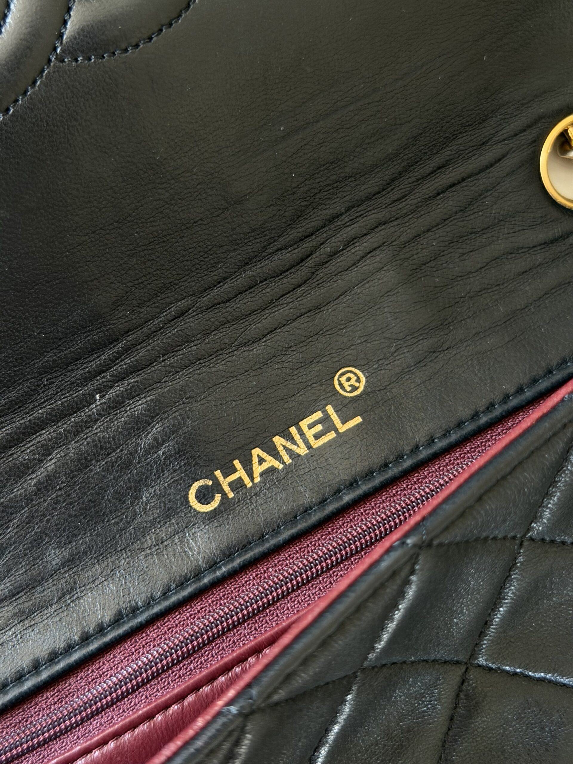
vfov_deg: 39.7
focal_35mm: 48
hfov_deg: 30.3
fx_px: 1059
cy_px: 382
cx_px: 286
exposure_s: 1/60
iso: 200
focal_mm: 6.76
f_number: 1.78
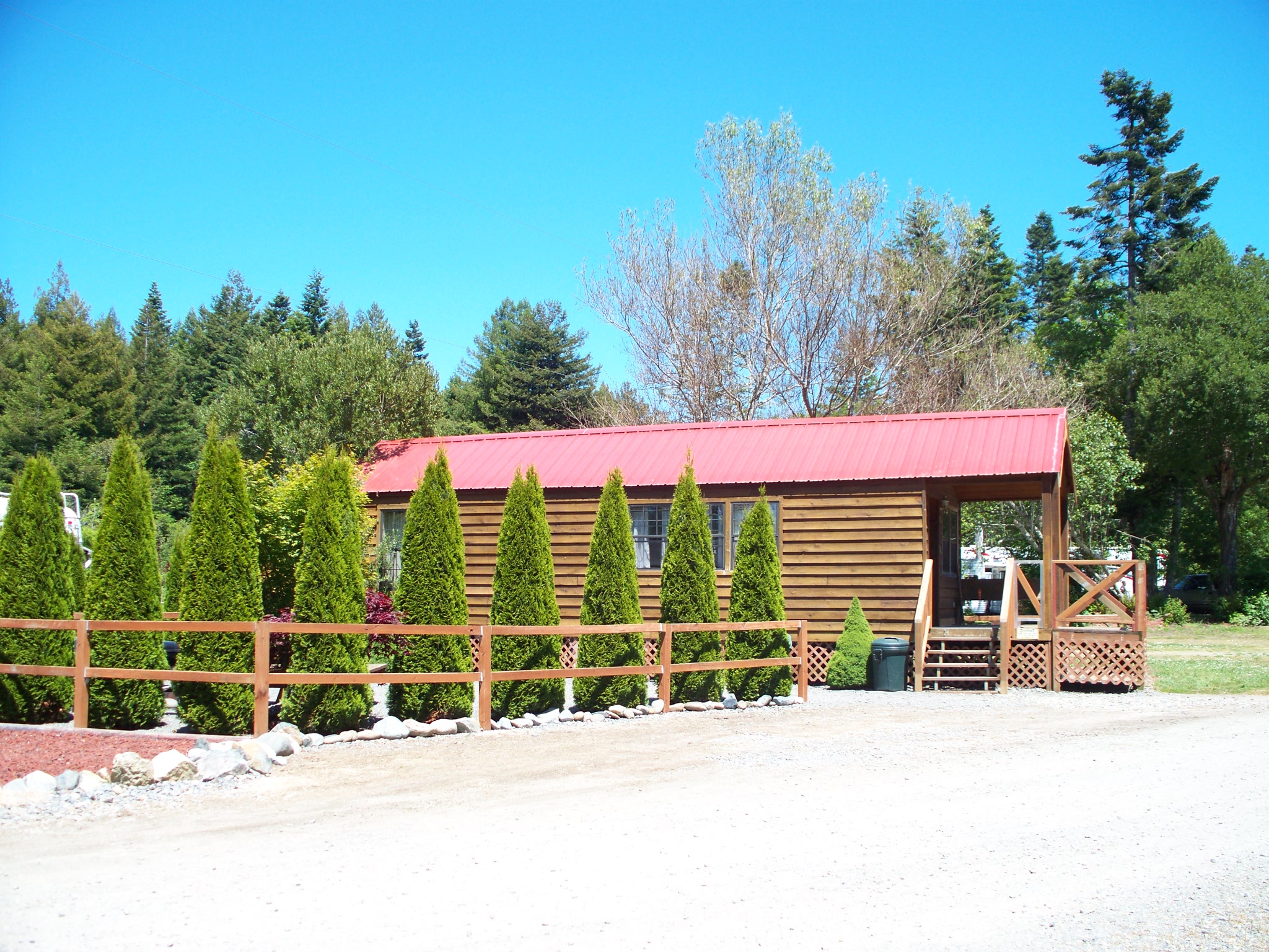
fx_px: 1320
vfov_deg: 39.7
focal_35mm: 36
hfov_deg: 51.4
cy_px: 476
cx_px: 634
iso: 64
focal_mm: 7.54
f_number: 2.8
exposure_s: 1/400
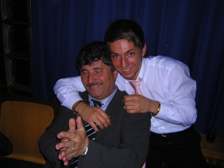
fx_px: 233
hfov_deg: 51.4
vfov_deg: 39.7
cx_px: 112
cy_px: 84
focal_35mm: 36
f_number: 2.6
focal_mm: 4.7
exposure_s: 1/60.1
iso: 100
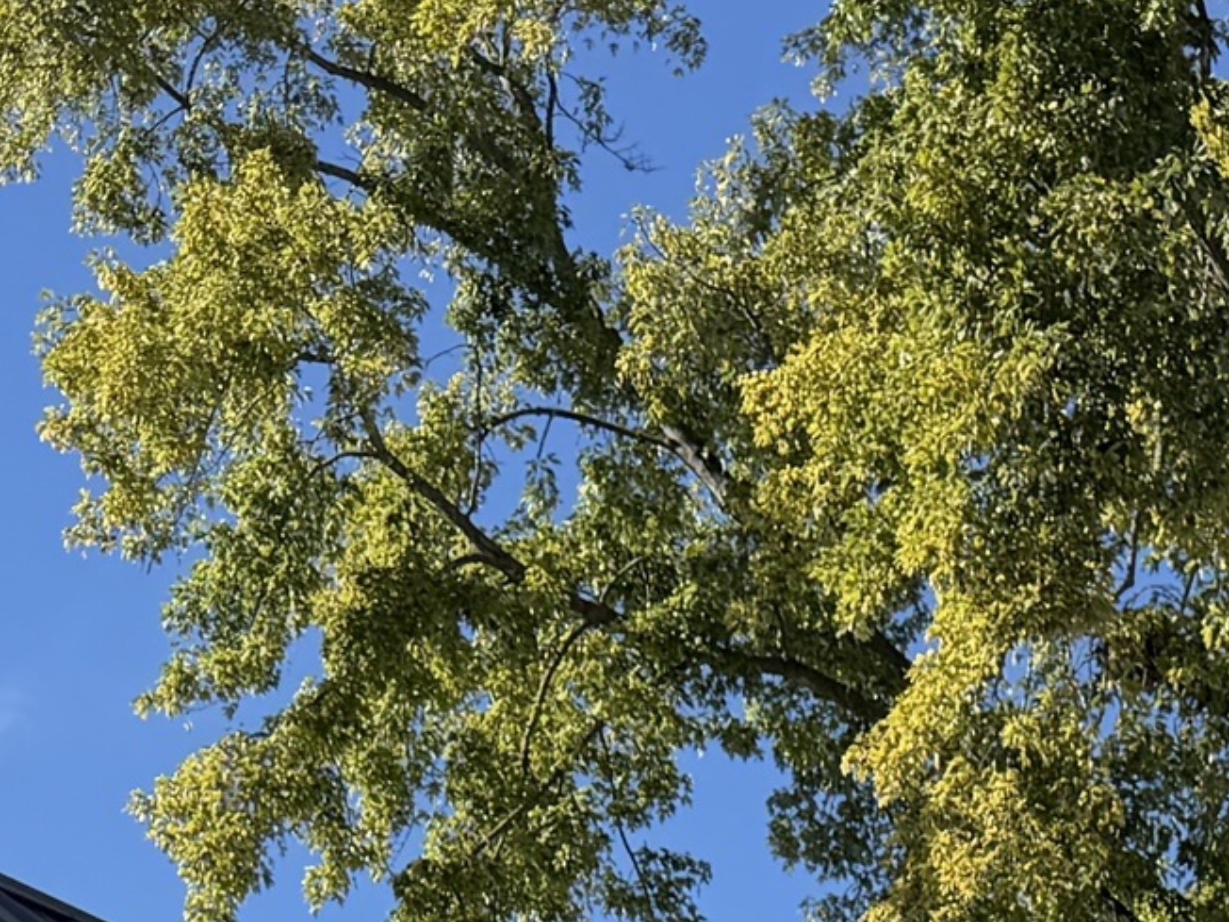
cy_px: 2044
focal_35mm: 113
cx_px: 1214
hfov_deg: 17.0
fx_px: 4012
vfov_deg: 11.4
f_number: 1.78
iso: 80
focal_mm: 6.76
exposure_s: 1/4975
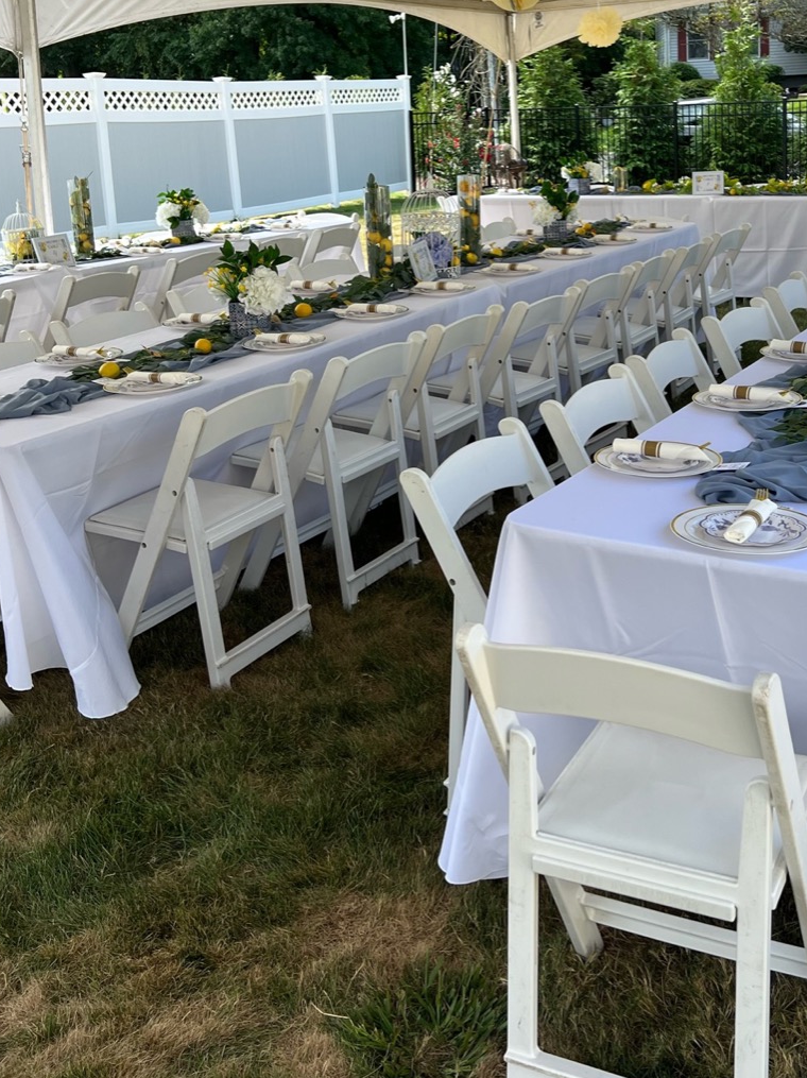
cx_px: 519
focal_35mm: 41
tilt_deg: -9.9
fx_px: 1276
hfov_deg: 34.9
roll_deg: +3.0
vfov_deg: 44.6
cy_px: 305
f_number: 1.5
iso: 50
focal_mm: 5.7
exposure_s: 1/1468
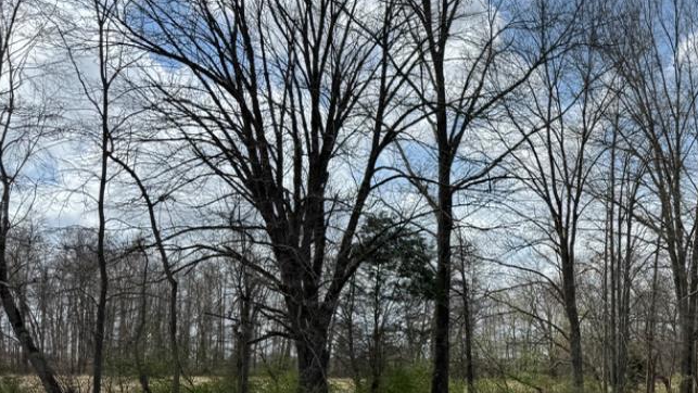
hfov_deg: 31.1
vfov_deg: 19.4
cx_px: 738
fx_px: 1129
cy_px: 361
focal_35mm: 61
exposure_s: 1/5348
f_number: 1.78
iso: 80
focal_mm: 6.76
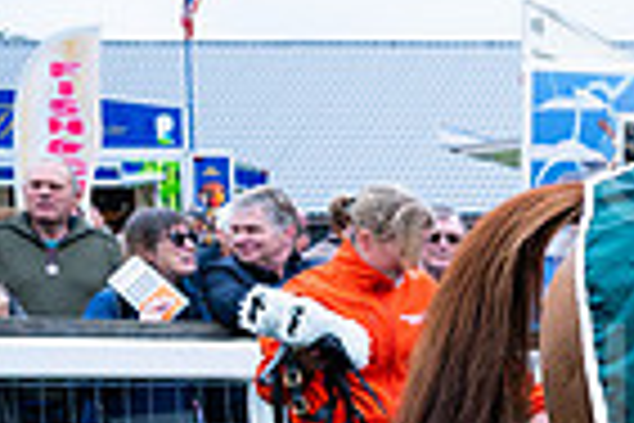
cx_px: 1187
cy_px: 441
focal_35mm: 117
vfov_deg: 11.6
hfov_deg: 14.9
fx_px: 2060
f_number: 4
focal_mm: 28.5
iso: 500
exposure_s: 1/640
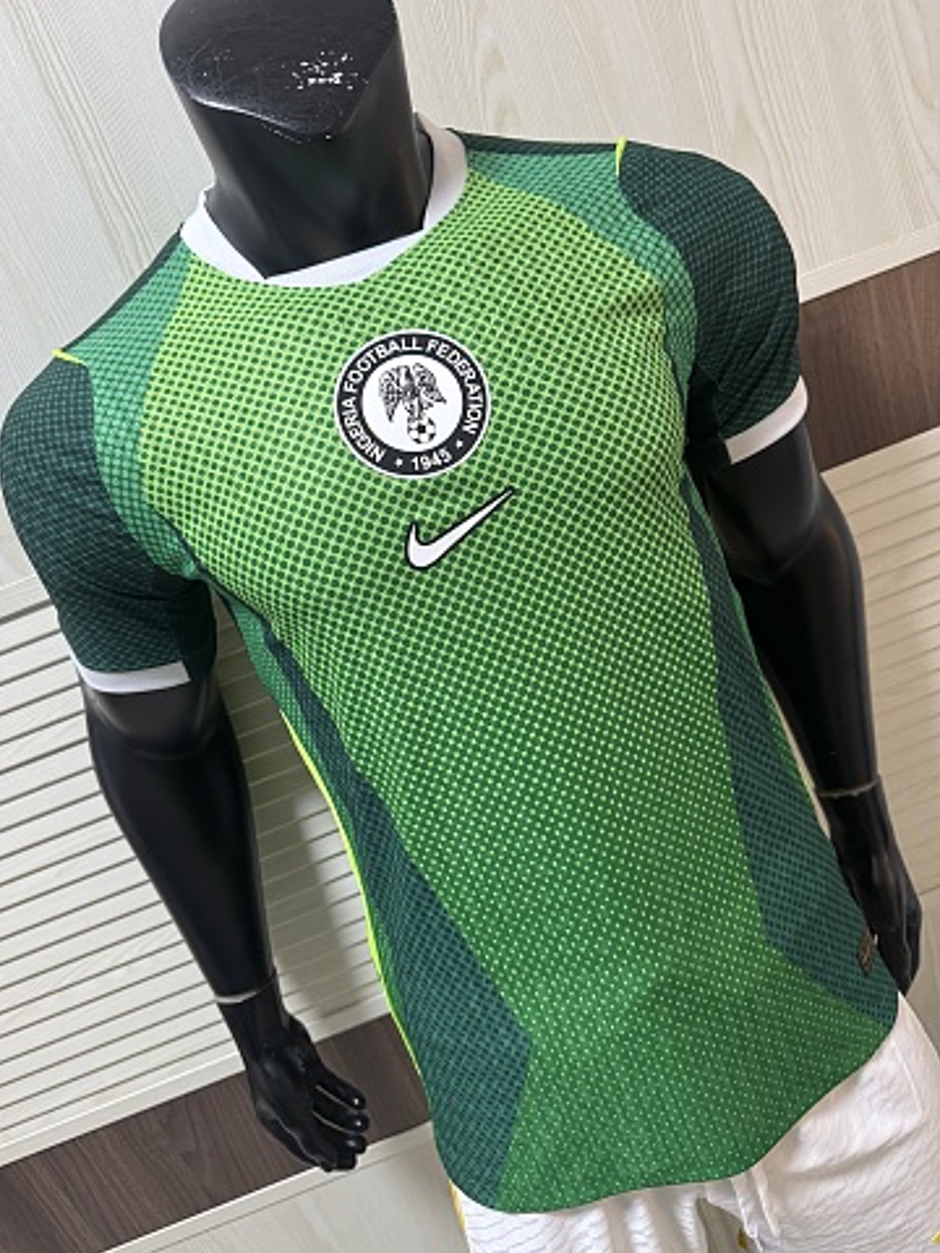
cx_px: 453
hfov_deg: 54.9
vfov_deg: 69.4
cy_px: 606
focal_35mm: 25
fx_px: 905
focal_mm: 6.76
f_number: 1.78
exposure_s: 1/60
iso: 320
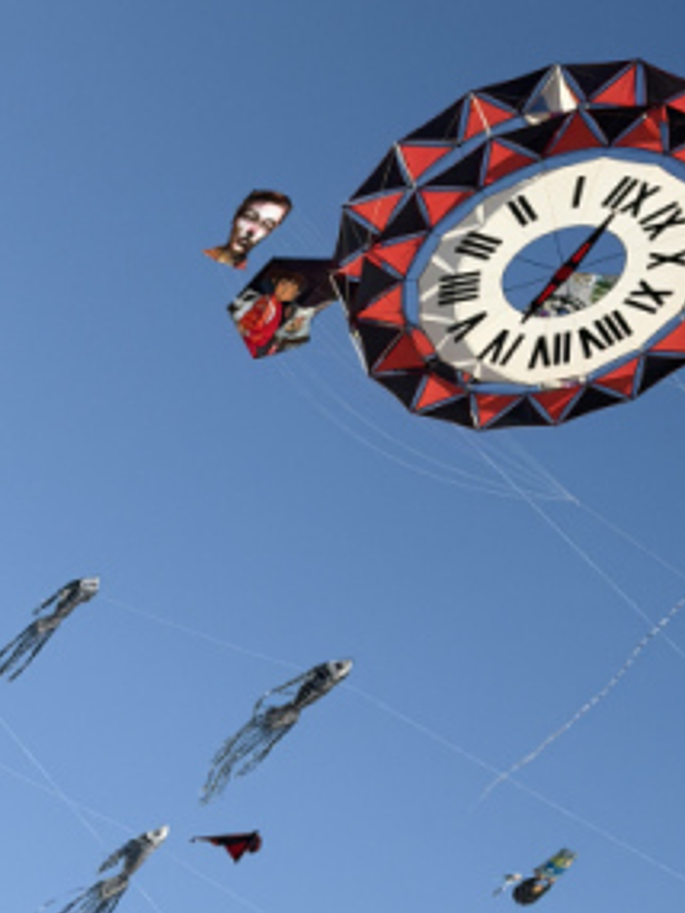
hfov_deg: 14.6
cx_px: 455
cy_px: 416
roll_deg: +0.5
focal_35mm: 101
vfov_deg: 19.4
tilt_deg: +28.7
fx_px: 2663
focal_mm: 6.76
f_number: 1.78
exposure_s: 1/5587
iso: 64
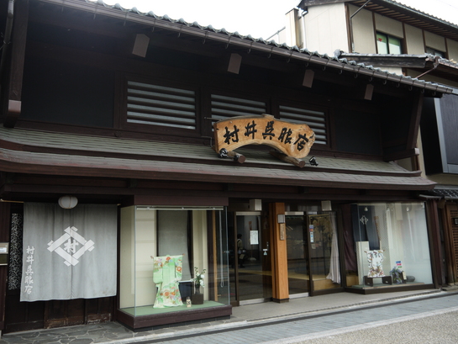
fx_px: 437
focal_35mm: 33
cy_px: 156
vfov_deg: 42.9
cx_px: 217
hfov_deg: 55.3
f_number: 4
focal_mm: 15
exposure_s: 1/160
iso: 100
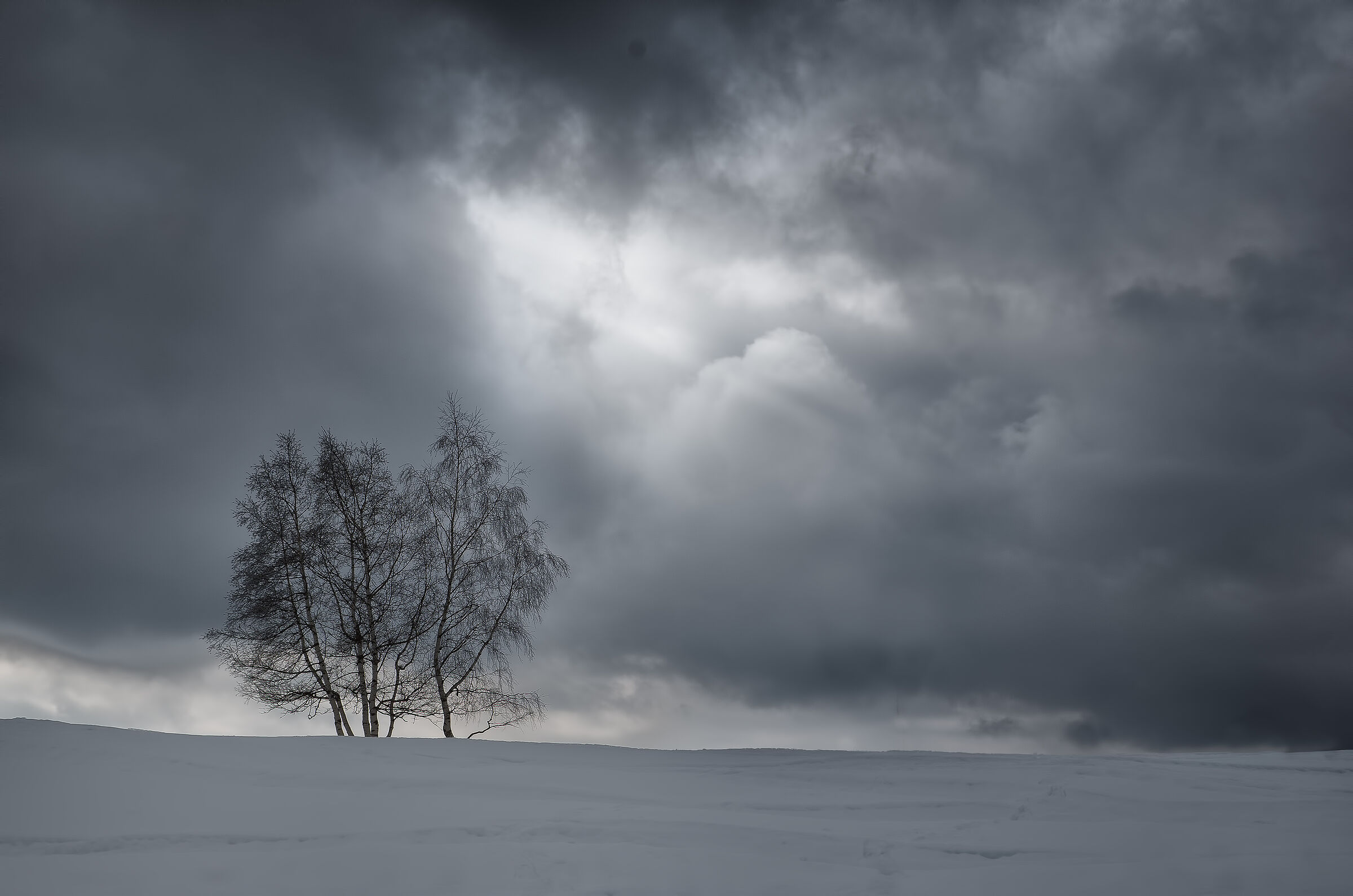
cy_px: 448
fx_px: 1463
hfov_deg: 49.6
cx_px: 676
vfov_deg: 34.1
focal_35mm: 39
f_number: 8
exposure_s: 1/640
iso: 100
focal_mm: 26
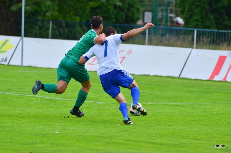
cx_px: 116
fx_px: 2401
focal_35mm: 375
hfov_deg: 5.5
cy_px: 76
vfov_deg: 3.6
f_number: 6.3
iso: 250
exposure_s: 1/640
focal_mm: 250
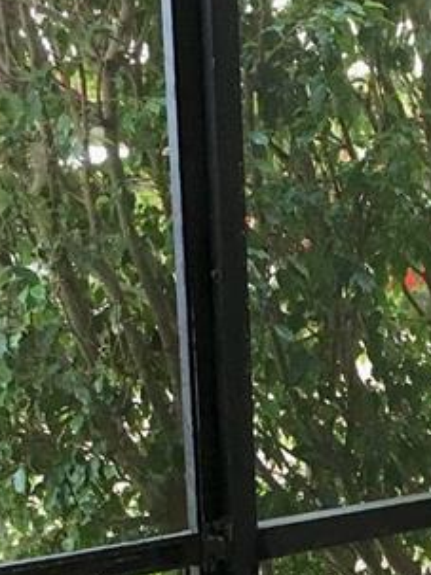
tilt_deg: -16.7
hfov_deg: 12.7
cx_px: 429
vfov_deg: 16.1
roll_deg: +0.7
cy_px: 784
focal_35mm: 115
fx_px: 1910
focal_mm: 4.15
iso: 40
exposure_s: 1/30
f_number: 2.2
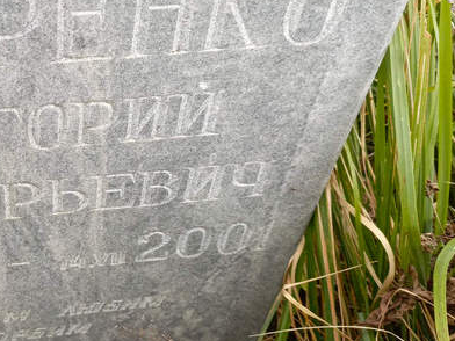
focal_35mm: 51
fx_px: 670
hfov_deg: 35.4
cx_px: 50
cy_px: 157
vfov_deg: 28.5
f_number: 1.69
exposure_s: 1/100
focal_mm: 4.76
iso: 250
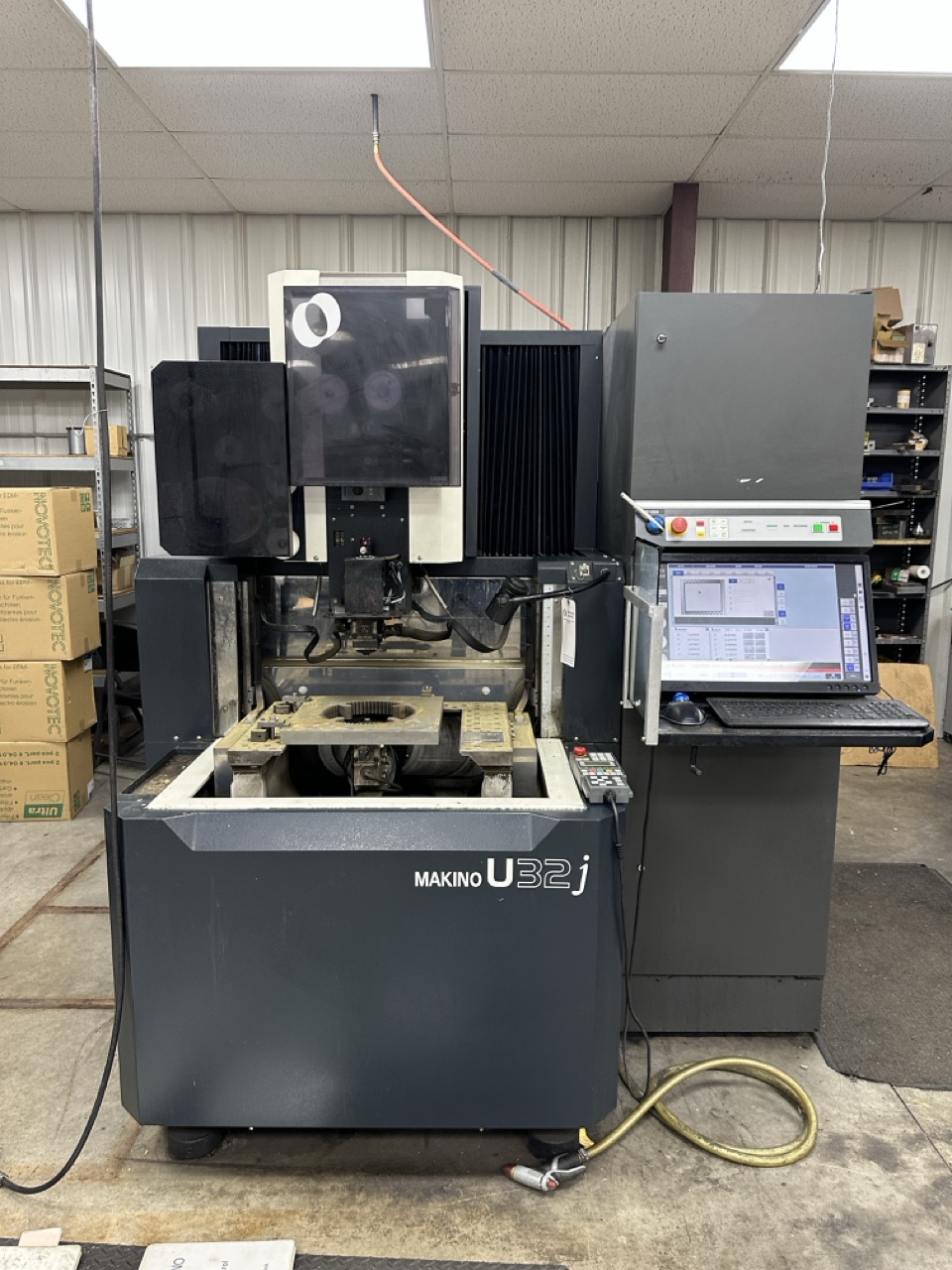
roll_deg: -1.0
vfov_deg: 71.6
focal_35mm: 24
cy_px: 635
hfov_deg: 56.8
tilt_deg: -5.3
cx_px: 476
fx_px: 880
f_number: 1.78
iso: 200
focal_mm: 6.86
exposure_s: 1/60
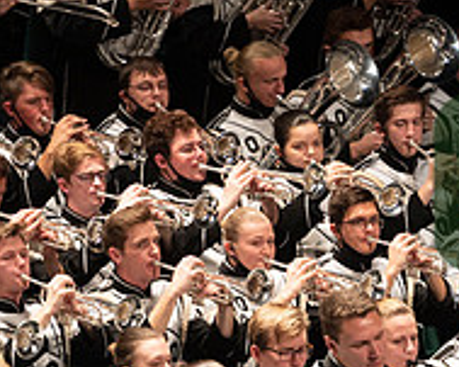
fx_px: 7834
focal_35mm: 577
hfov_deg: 3.3
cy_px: 207
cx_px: 617
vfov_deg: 2.7
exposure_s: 1/500
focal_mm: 200
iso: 2500
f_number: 2.8
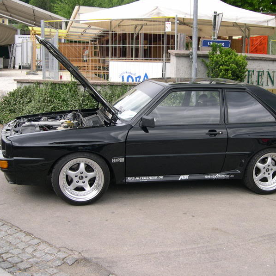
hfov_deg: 37.4
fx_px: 406
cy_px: 138
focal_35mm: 45
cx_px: 166
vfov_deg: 37.6
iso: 100
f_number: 2.8
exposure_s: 1/371
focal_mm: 8
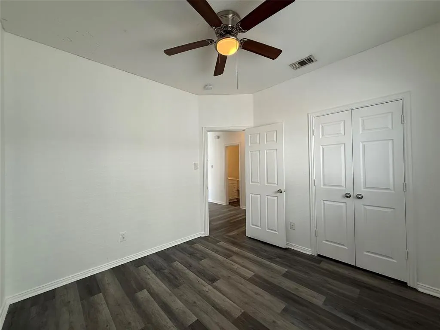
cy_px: 165
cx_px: 220
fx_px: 178
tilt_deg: +0.5
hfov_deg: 102.1
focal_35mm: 14
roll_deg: +0.7
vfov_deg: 85.7
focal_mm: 2.22
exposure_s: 1/120
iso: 80
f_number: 2.2
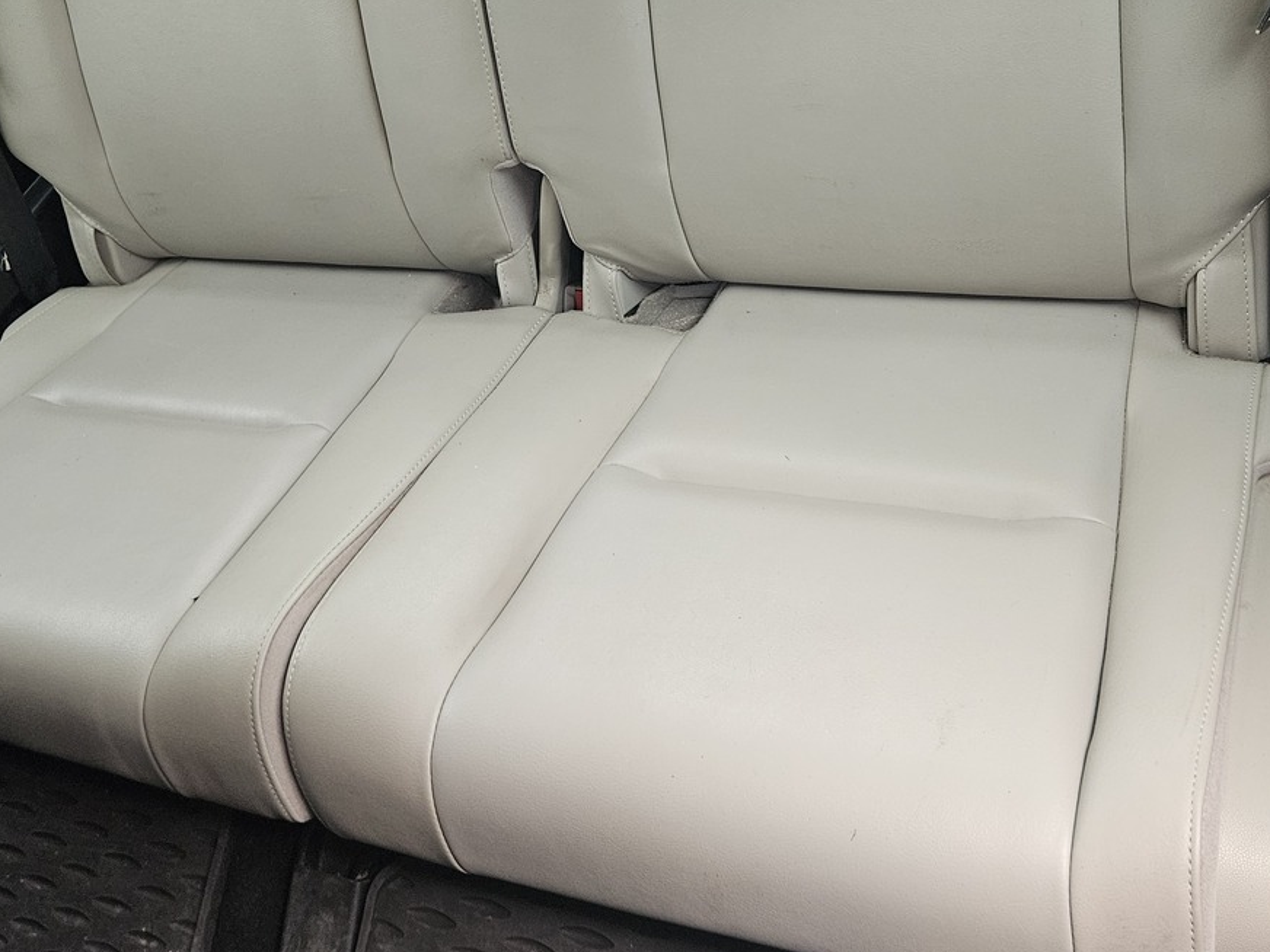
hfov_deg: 49.0
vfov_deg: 36.7
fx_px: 1394
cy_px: 221
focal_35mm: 38
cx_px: 615
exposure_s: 1/120
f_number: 1.8
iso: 400
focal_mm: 5.4
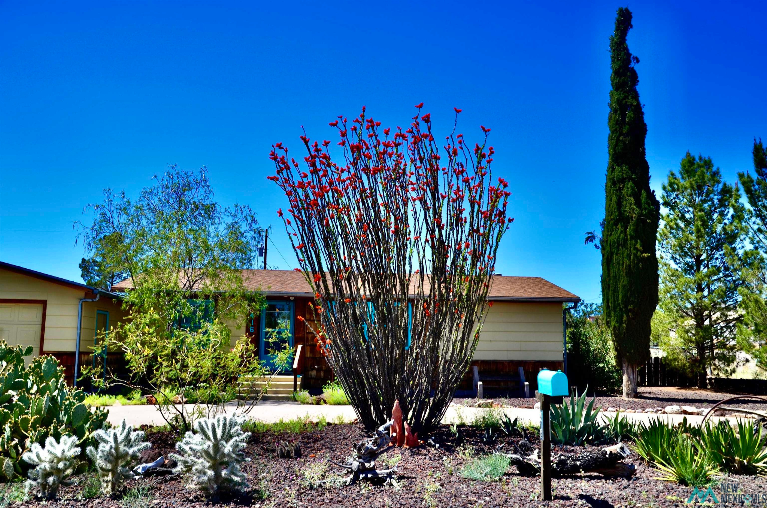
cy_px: 254
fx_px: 733
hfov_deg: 55.2
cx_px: 384
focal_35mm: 34
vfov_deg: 38.2
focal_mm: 23
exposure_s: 1/250
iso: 100
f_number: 8
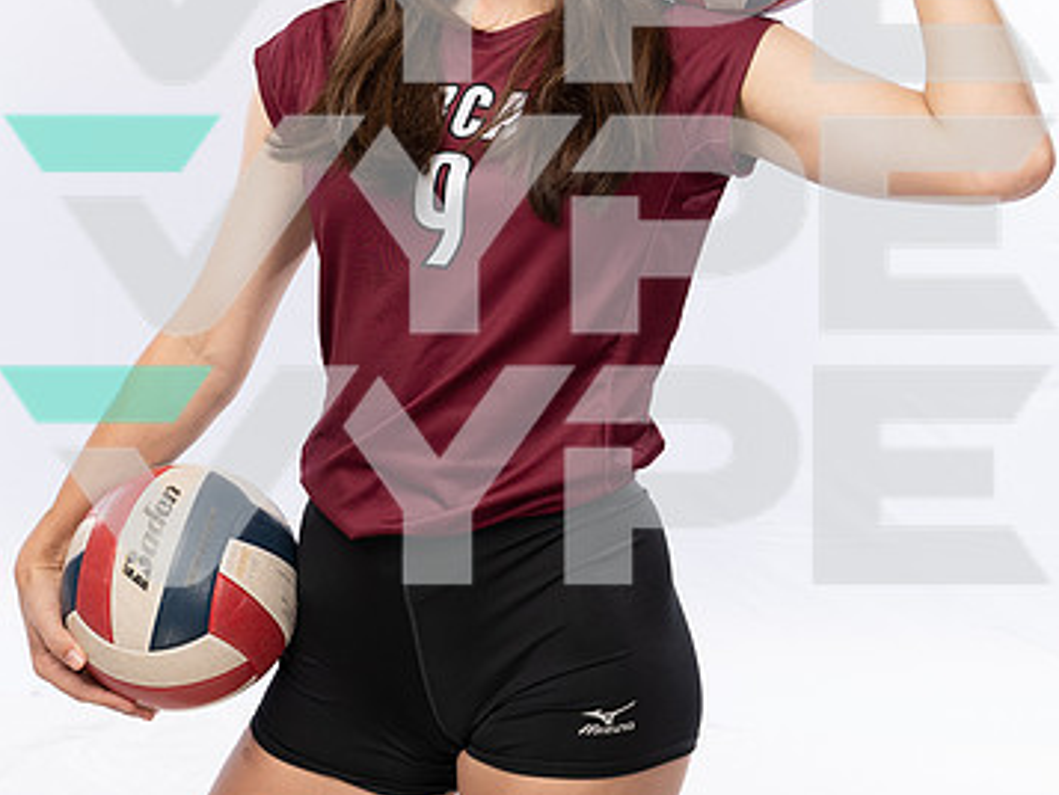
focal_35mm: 62
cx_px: 503
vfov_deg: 23.4
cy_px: 203
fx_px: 1897
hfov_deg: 31.2
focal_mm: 33
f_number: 5.6
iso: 160
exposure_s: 1/250
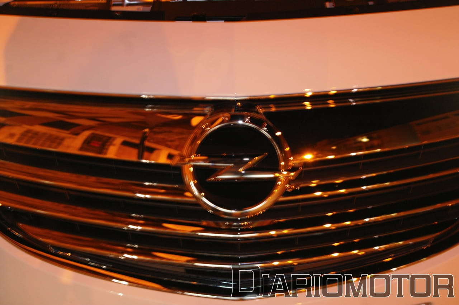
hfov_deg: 33.4
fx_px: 764
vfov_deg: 22.6
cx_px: 230
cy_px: 152
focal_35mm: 60
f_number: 5.6
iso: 800
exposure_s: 1/3.33
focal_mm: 40
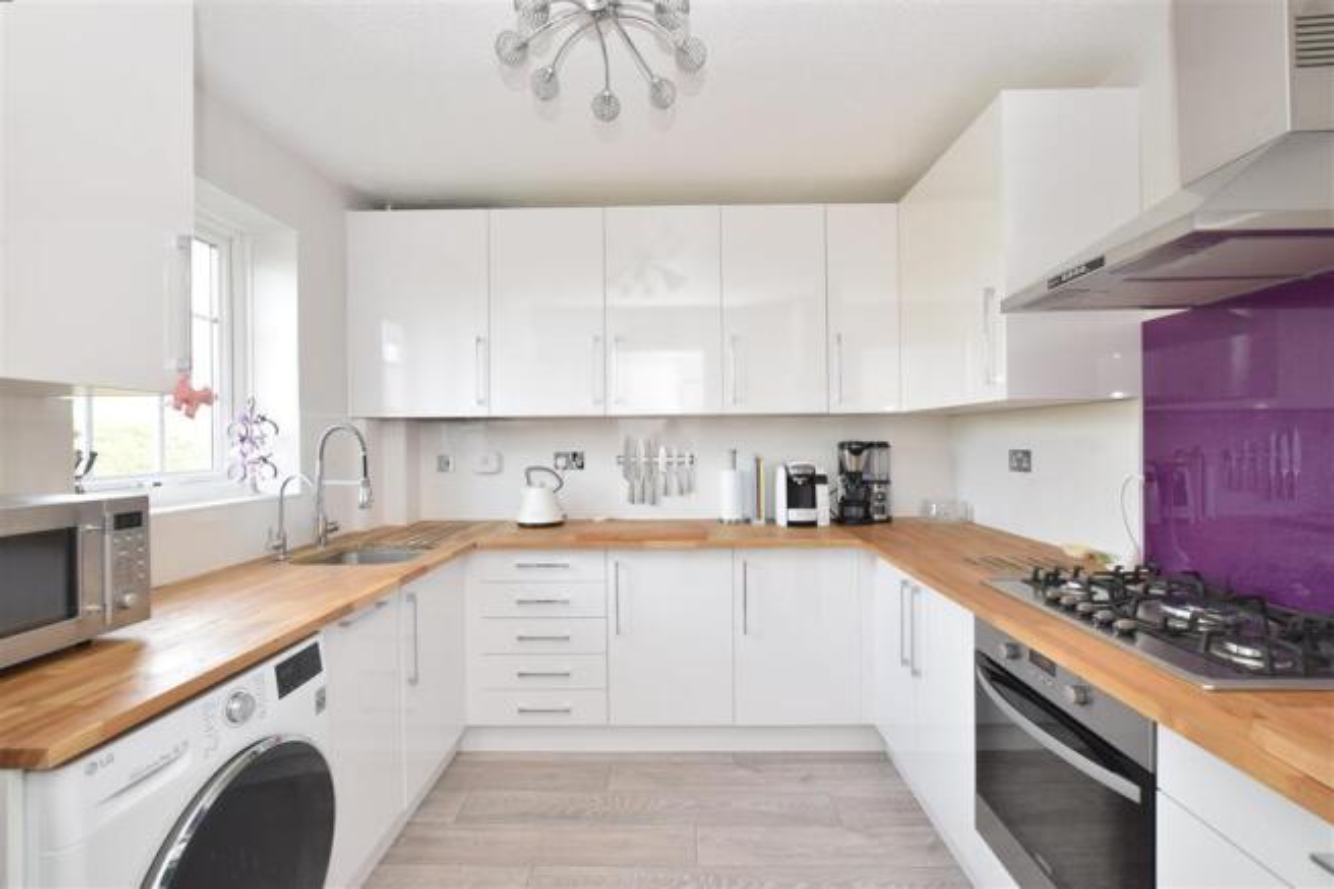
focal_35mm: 15
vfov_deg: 77.3
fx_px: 556
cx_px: 667
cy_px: 444
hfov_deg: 100.4
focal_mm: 10
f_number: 9
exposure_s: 1/20
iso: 500
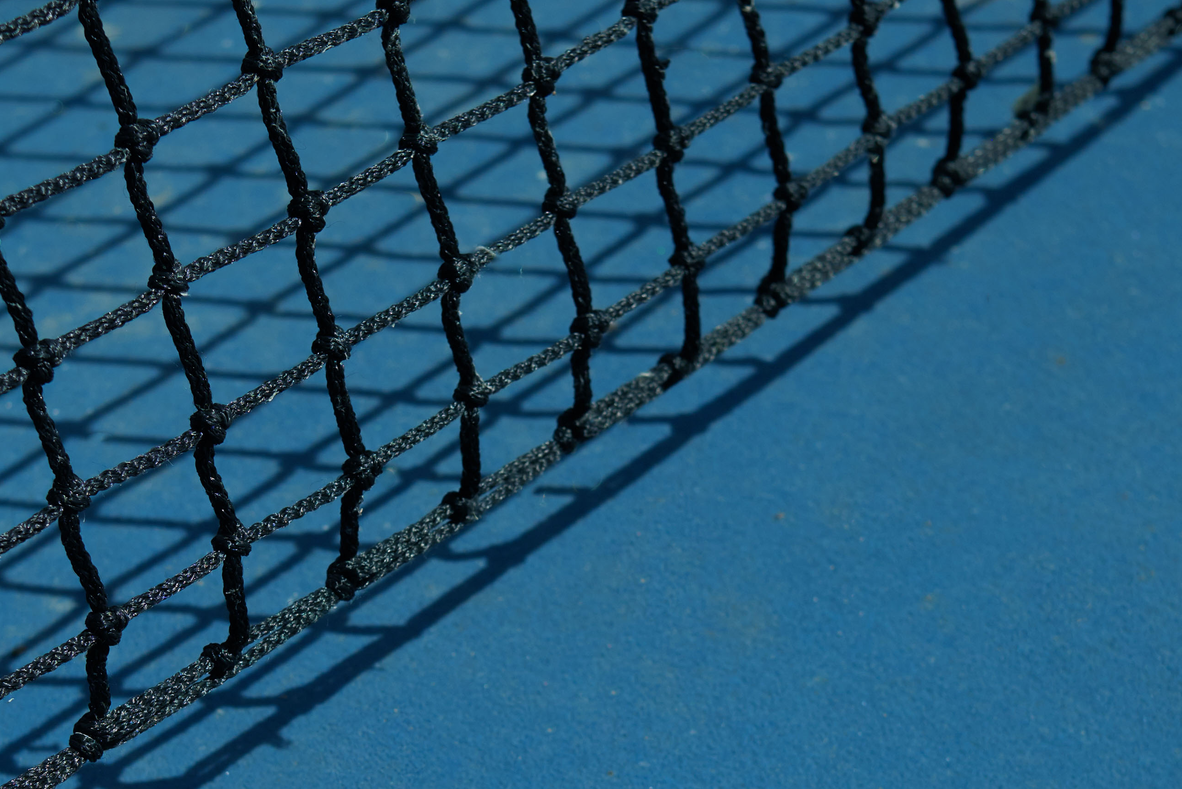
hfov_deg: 20.4
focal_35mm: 100
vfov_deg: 13.6
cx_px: 432
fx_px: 3284
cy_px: 733
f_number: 5.6
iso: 160
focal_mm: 35
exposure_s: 1/1600
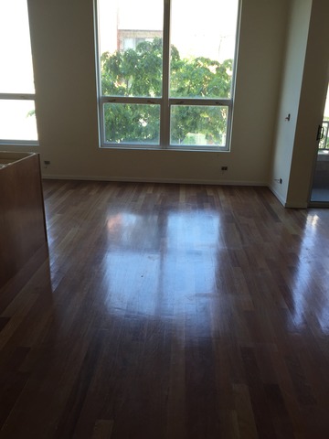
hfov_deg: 48.2
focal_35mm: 29
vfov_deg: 61.7
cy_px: 220
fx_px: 367
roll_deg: -1.2
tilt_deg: -17.8
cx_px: 164
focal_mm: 4.15
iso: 32
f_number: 2.2
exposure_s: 1/60
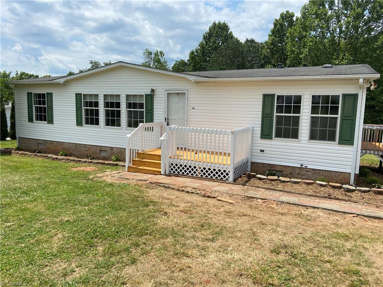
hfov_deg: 67.3
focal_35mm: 26
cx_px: 192
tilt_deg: -7.1
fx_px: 288
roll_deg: -1.8
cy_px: 144
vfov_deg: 53.1
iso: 32
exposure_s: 1/4115
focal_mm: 4.25
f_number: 1.8
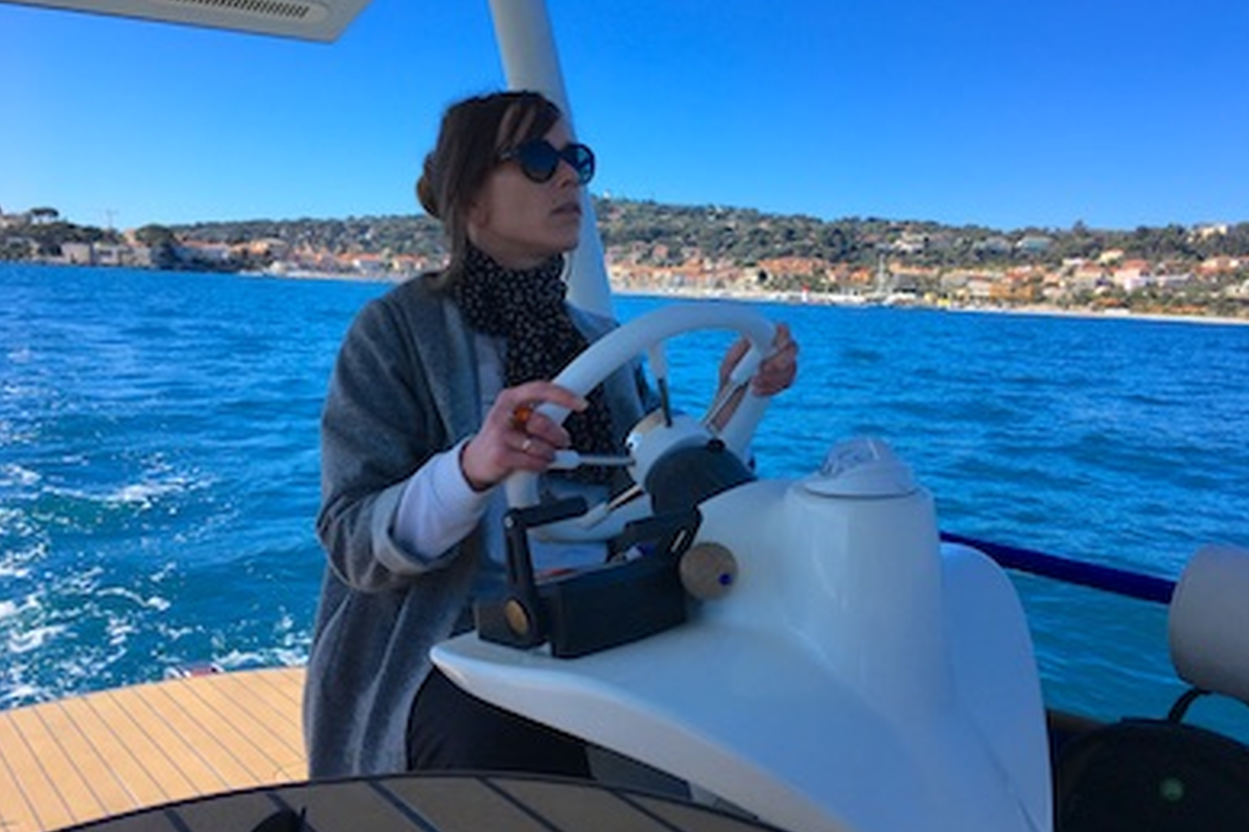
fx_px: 1075
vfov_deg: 42.3
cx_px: 629
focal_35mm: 31
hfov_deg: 60.3
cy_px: 453
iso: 25
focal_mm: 4.15
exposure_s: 1/1183
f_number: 2.2
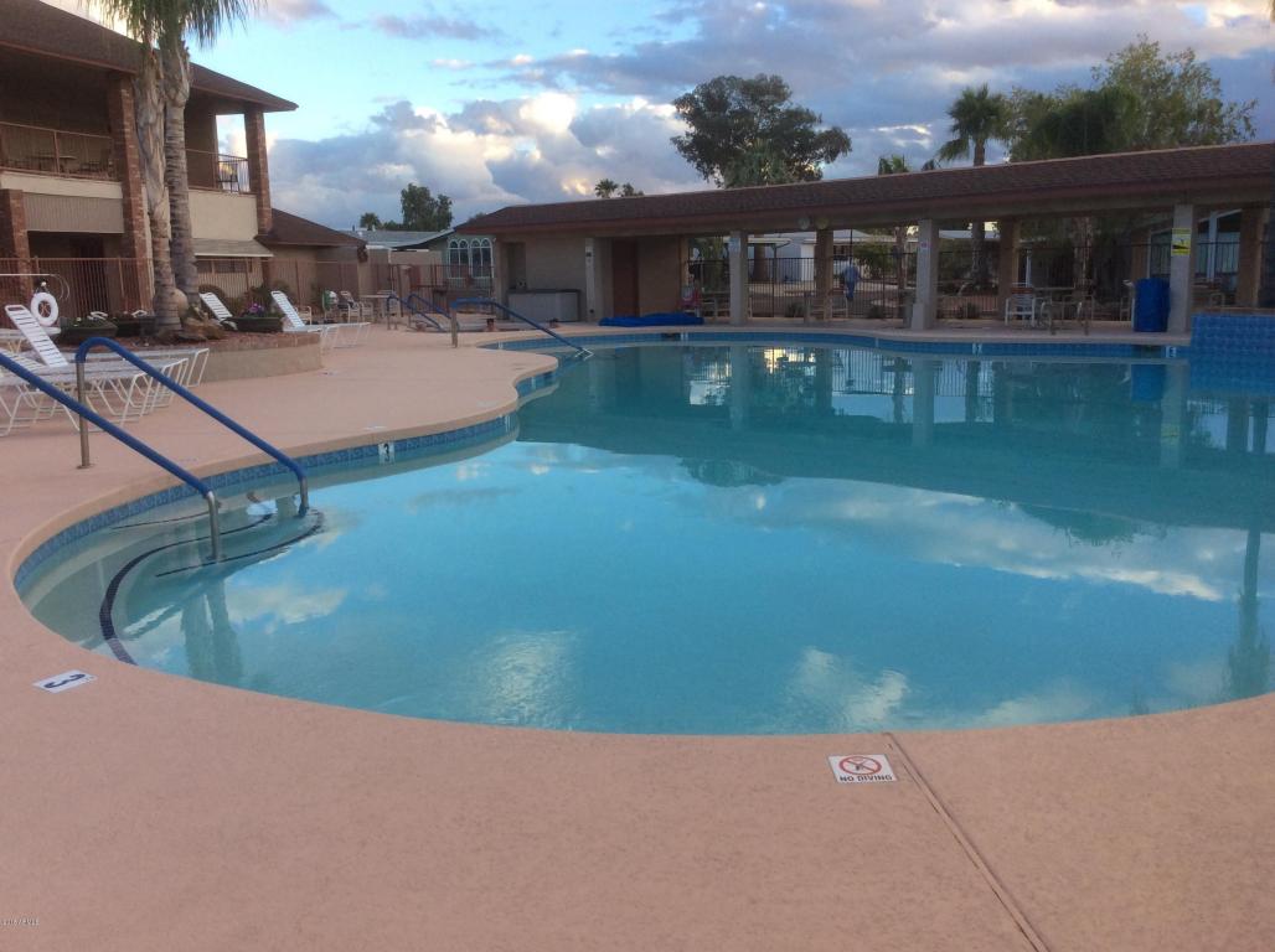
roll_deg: +3.8
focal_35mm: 32
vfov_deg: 44.1
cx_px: 638
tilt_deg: -10.2
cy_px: 476
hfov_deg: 56.9
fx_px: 1177
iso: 32
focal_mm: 3.3
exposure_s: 1/217
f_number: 2.4
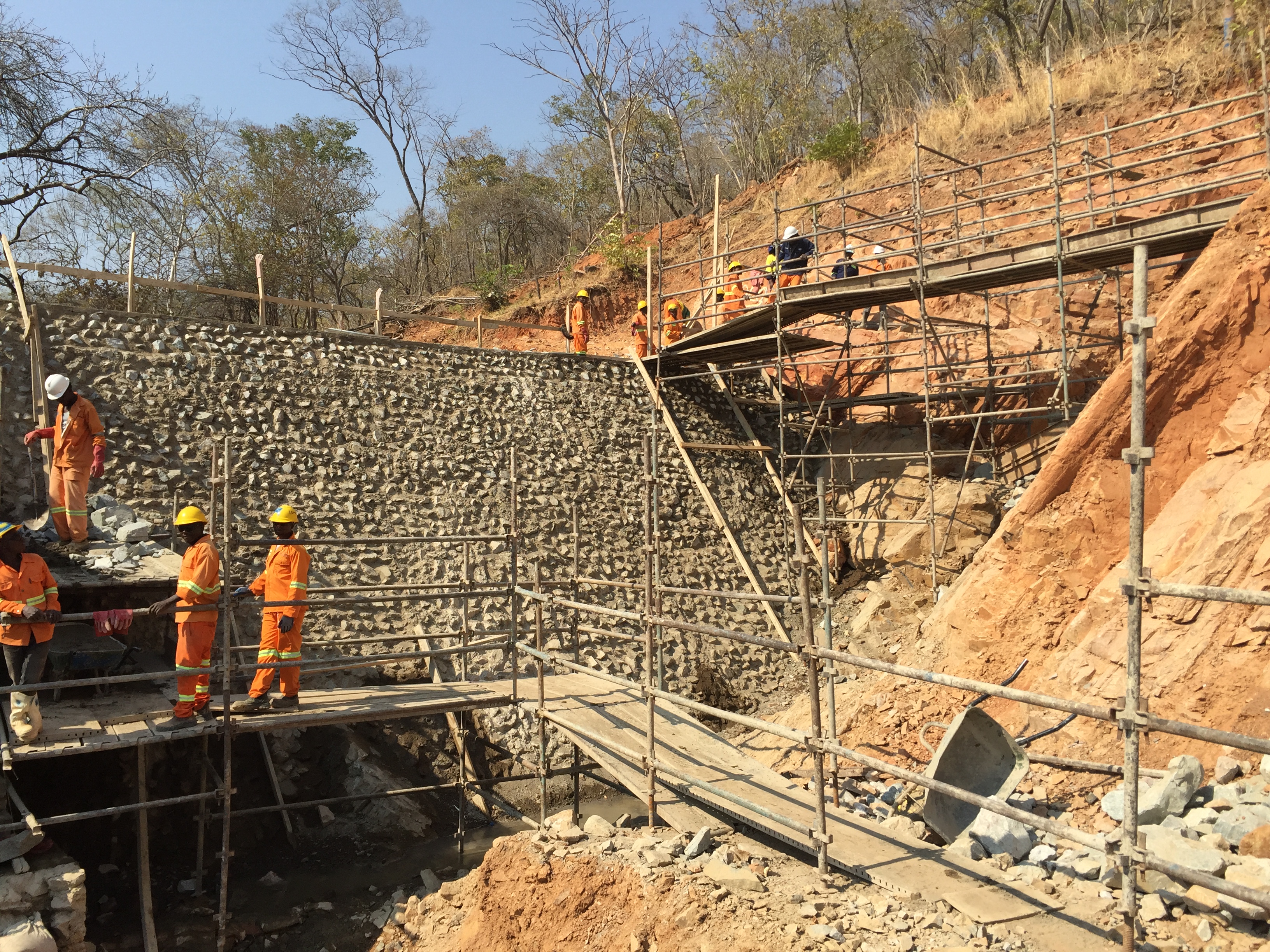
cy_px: 476
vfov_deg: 48.2
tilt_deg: -0.4
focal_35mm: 29
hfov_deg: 61.7
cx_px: 635
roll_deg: -0.8
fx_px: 1064
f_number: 2.2
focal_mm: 4.15
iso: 32
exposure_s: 1/1522
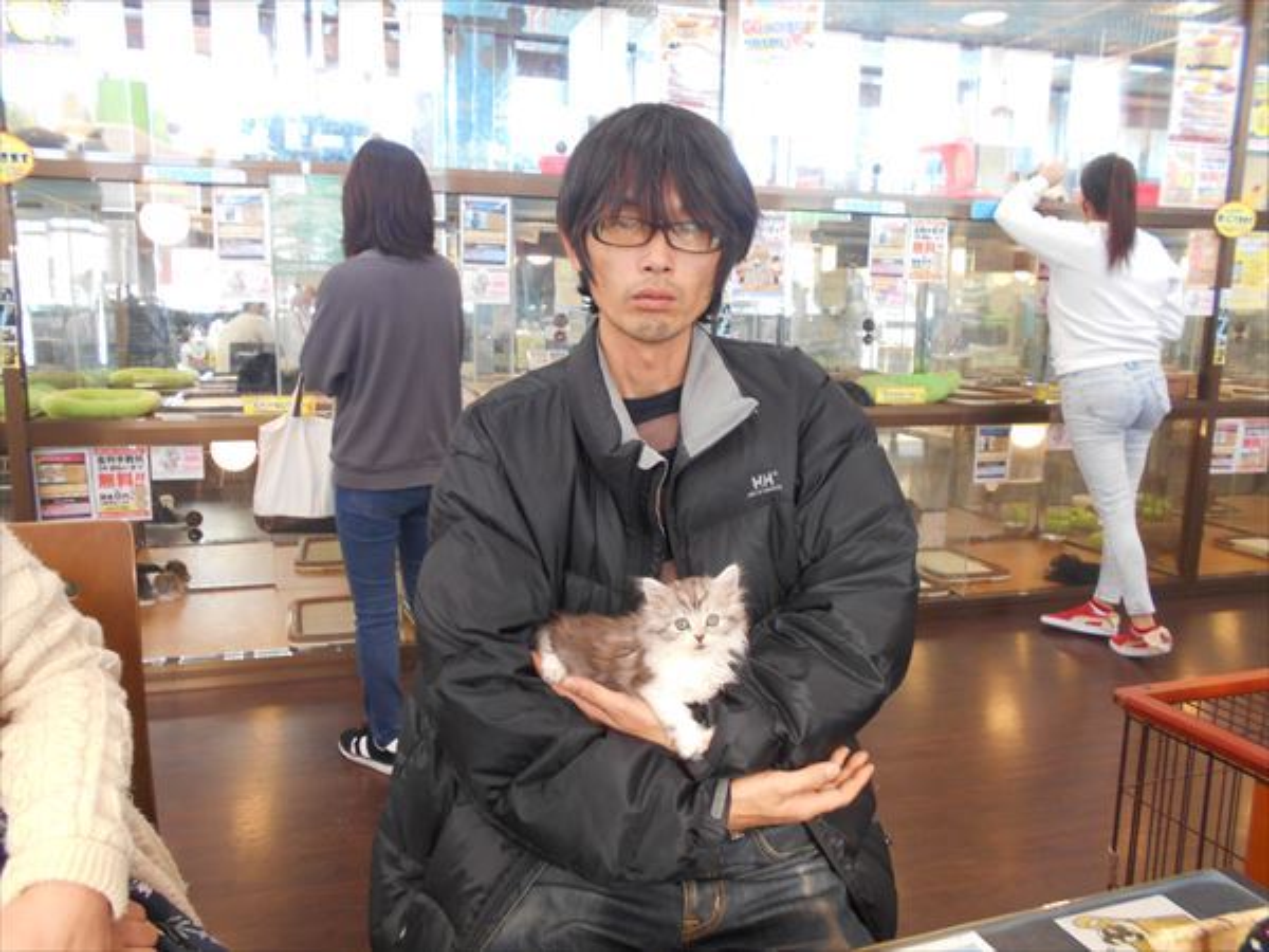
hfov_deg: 67.3
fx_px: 953
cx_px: 634
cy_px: 476
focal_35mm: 26
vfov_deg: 53.1
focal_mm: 4.6
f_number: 3.2
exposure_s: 1/30
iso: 220
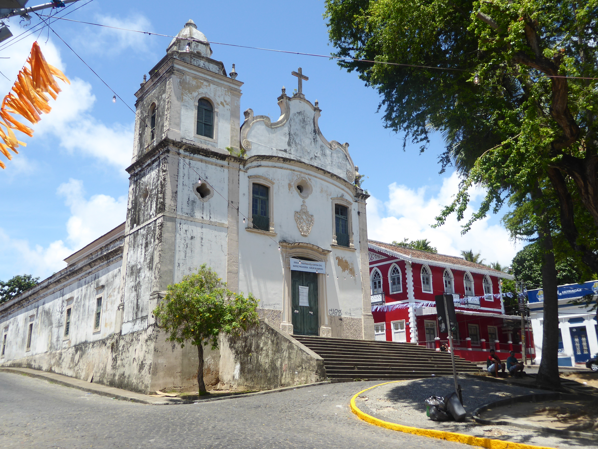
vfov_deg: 41.8
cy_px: 224
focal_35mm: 34
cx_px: 299
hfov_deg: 54.0
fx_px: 587
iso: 80
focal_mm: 5.8
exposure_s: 1/640
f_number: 3.6
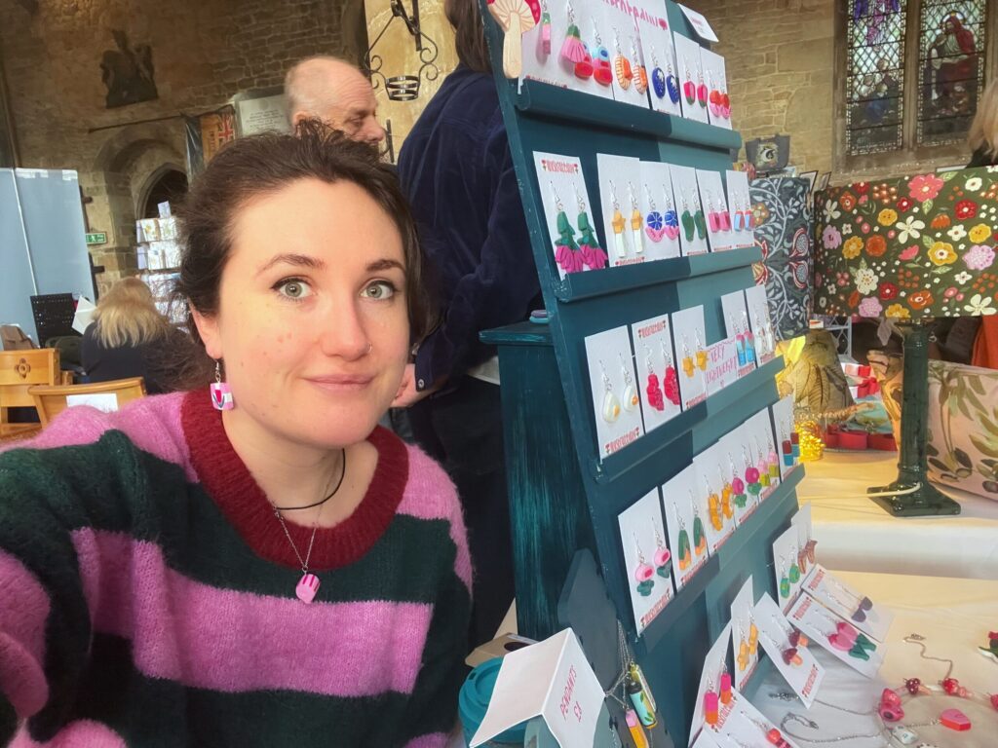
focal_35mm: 23
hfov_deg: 73.9
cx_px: 499
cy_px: 374
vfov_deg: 58.9
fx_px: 663
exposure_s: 1/50
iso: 250
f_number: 2.2
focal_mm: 2.71
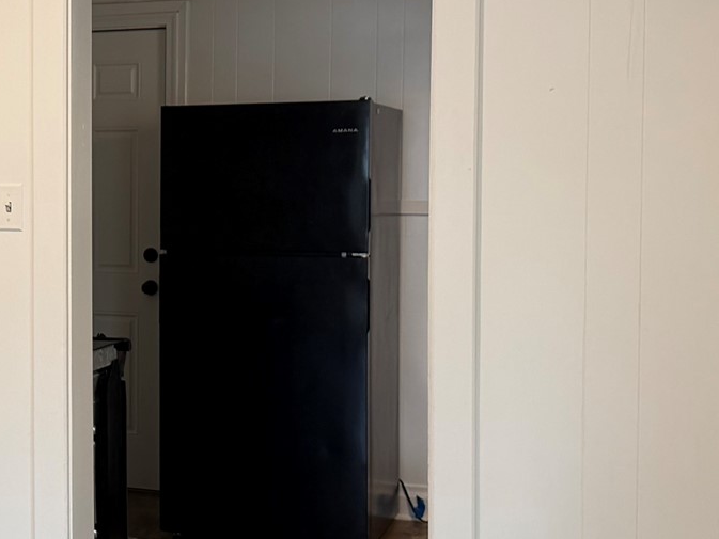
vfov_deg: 20.2
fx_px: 1517
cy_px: 251
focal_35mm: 73
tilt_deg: -2.5
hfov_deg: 24.8
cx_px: -76
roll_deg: -0.1
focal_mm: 6.76
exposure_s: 1/60
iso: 160
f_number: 1.78
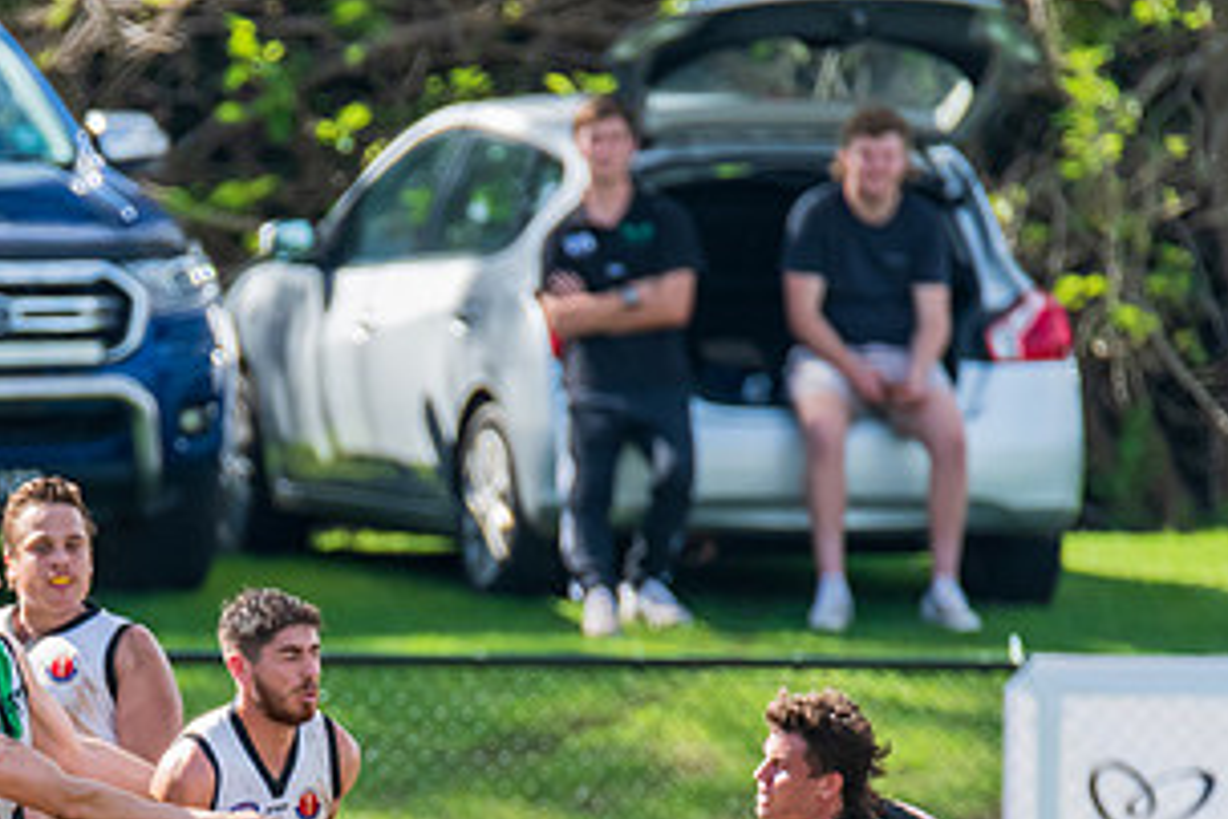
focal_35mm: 1510
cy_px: 859
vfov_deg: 0.9
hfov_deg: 1.4
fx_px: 51504
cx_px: 171
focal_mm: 600
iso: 800
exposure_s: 1/1250
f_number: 7.1
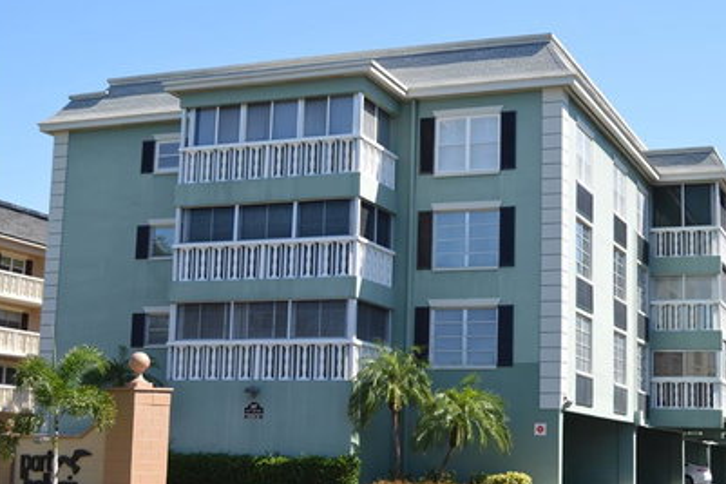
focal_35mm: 61
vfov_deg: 22.2
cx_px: 416
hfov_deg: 32.8
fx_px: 1230
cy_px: 266
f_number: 7.1
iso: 100
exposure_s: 1/200
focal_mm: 34
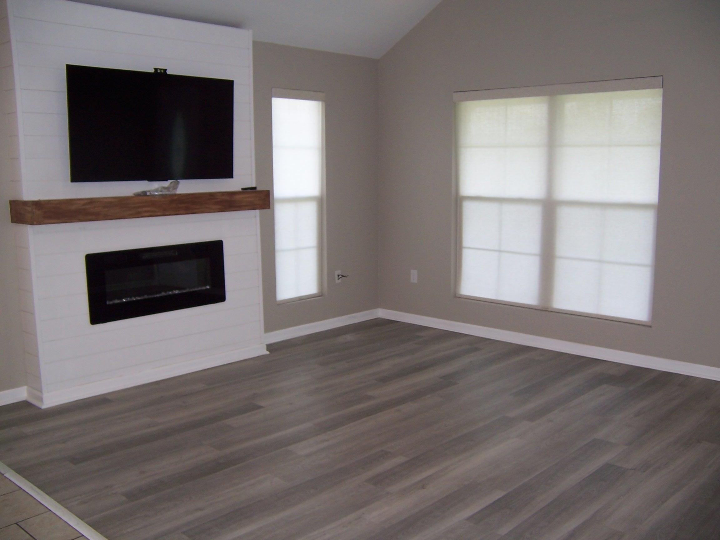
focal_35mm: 33
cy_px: 270
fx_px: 686
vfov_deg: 42.9
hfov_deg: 55.4
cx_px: 360
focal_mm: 5.5
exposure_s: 1/60
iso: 80
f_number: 2.8
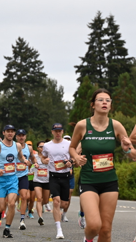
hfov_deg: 5.5
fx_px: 1424
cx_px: 107
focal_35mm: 222
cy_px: 122
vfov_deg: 9.7
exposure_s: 1/250
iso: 640
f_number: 6.3
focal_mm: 140
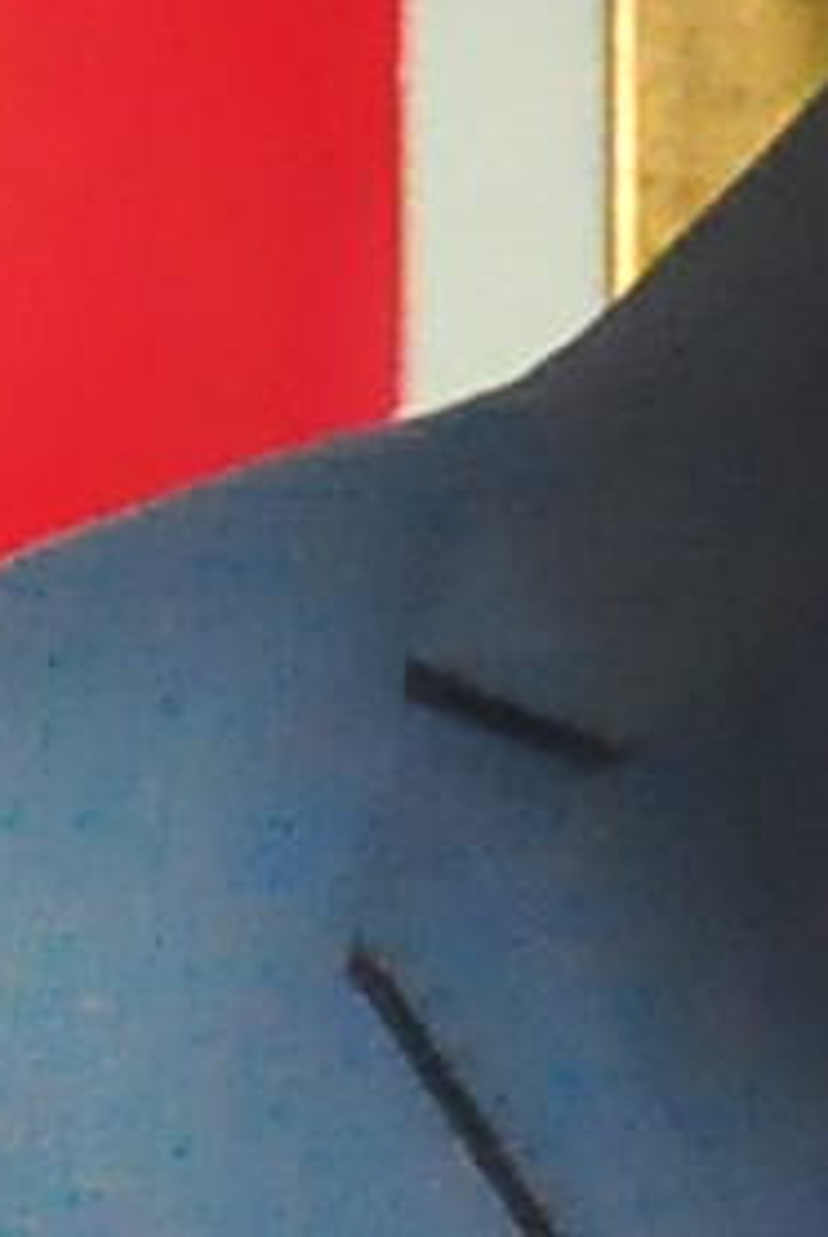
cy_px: 2180
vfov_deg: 2.6
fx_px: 26799
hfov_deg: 1.7
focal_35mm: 779
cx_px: -2480
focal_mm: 45
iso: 2500
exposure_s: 1/60
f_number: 5.6
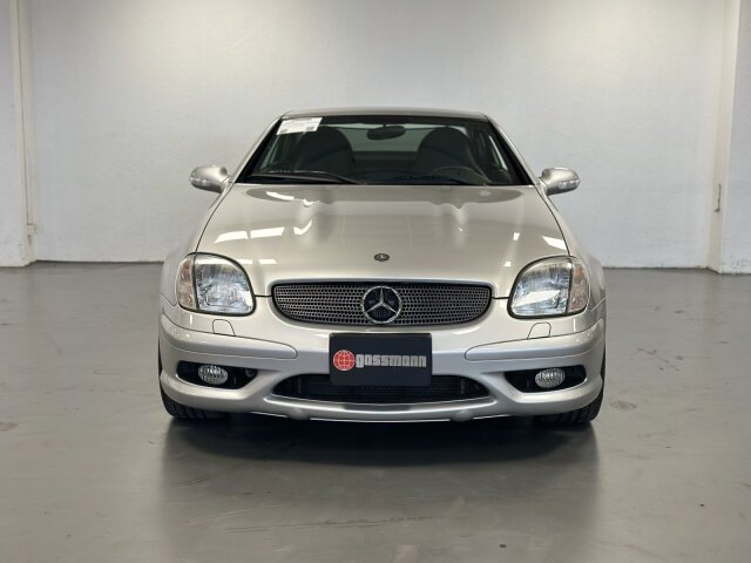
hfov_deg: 39.7
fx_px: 1041
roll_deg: -0.3
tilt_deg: -8.8
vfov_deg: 30.3
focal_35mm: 48
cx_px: 376
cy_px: 282
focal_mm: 6.86
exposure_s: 1/100
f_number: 1.78
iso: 125
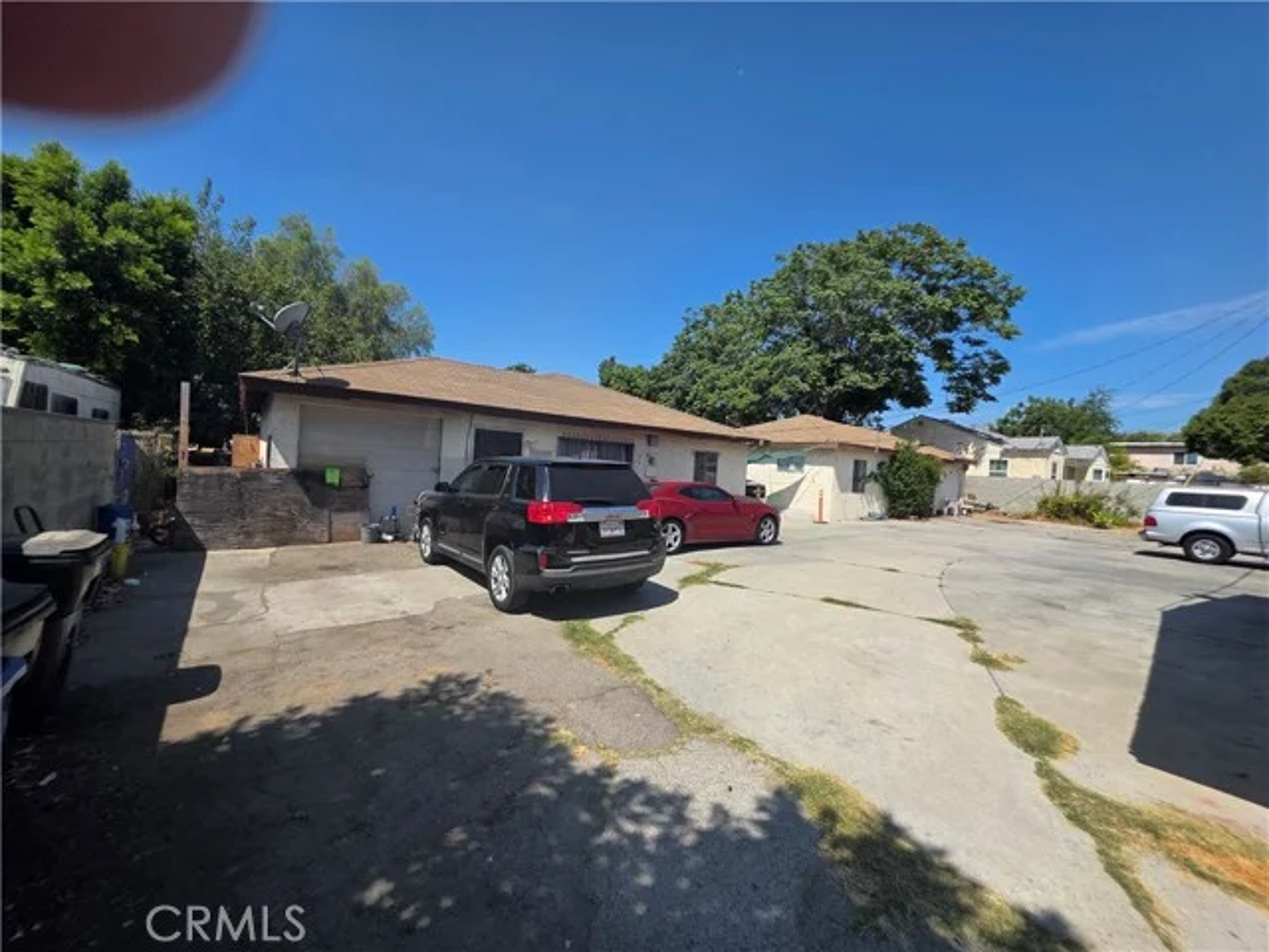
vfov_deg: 89.9
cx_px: 634
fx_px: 477
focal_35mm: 13
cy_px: 476
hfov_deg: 106.2
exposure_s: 1/2128
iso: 40
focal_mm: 2.2
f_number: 1.9
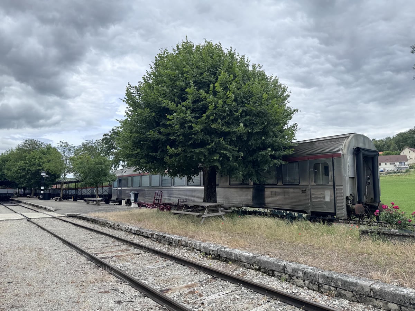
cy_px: 156
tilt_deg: +7.6
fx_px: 288
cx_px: 208
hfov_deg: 71.6
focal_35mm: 24
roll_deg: +0.3
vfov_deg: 56.8
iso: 80
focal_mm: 6.76
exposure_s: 1/1767
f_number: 1.78
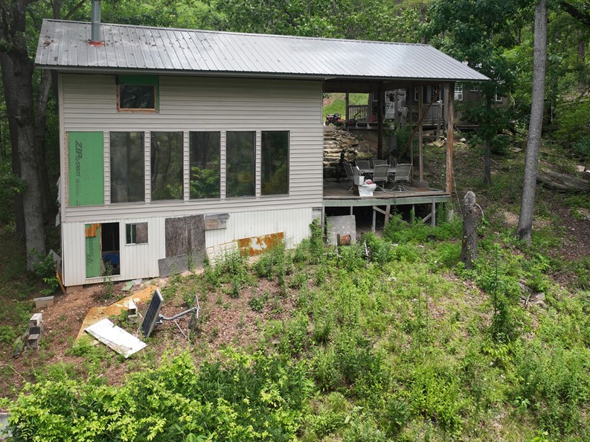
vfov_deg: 45.0
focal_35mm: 31
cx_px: 295
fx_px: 528
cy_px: 162
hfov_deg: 58.4
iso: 100
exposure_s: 1/20
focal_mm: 12.29
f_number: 2.8
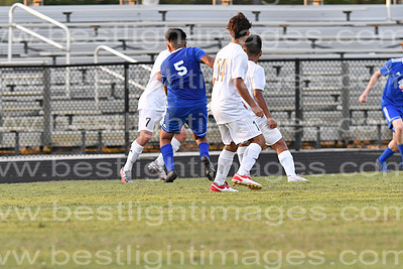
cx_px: 183
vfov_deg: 2.1
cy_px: 103
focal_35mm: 652
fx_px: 7301
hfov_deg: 3.2
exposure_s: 1/1000
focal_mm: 300
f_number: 4
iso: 1600
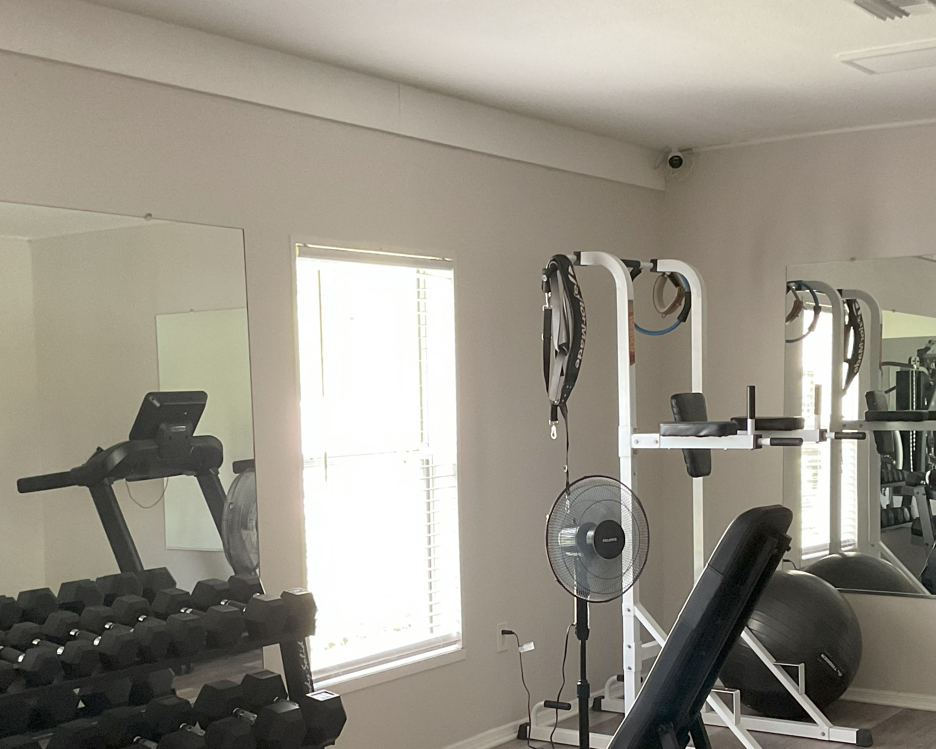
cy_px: 557
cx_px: 530
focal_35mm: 52
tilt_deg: -7.6
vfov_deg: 28.7
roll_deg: +0.4
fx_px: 1441
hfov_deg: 35.9
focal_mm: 3
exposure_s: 1/40
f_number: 1.8
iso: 200
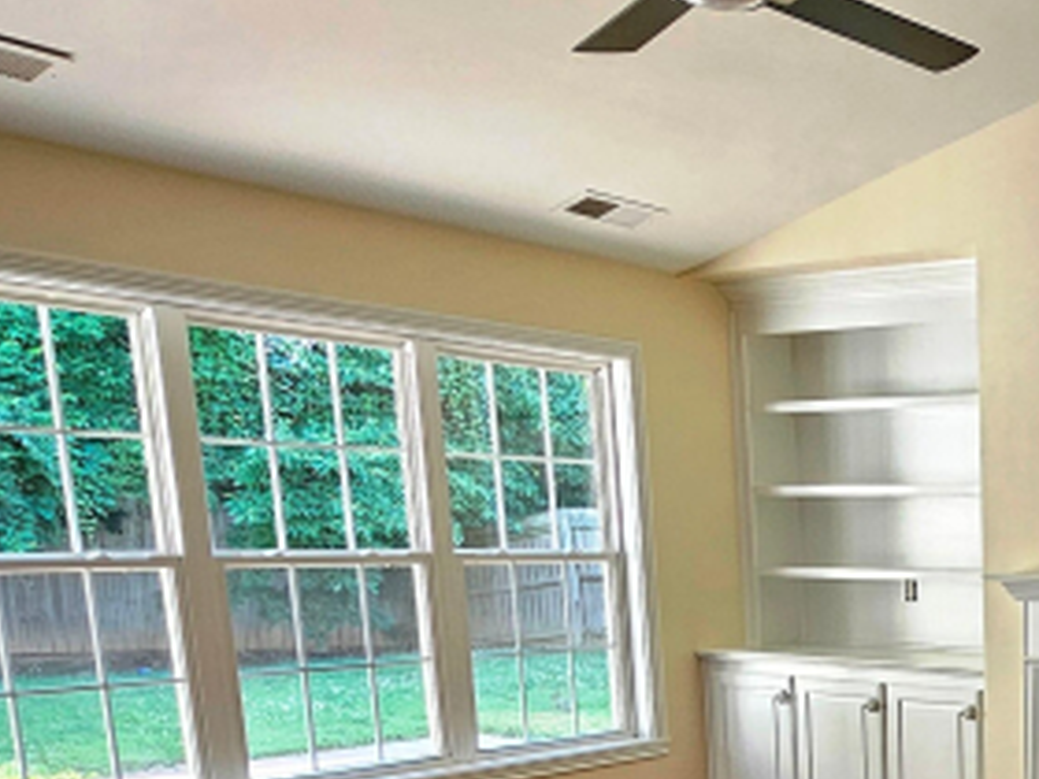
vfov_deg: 45.4
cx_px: 1226
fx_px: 930
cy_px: 415
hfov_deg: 41.4
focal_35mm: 31
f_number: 2.2
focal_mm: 2.2
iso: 125
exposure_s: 1/60
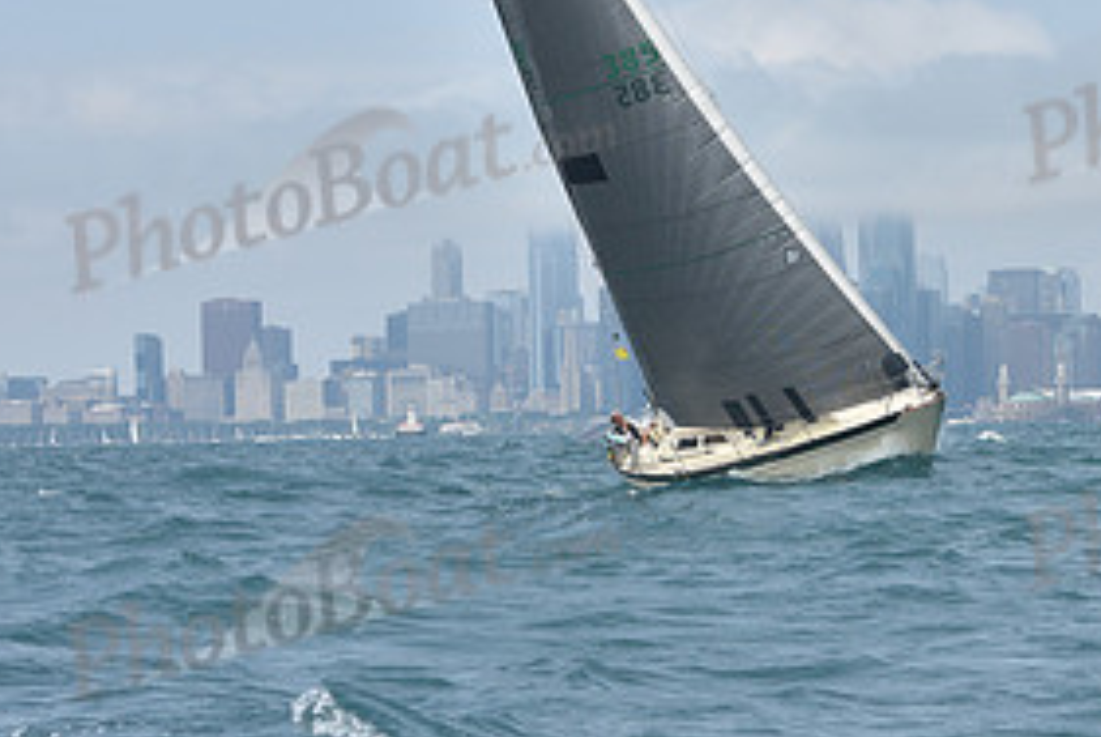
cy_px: 339
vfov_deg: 8.1
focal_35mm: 169
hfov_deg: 12.1
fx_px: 5174
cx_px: 823
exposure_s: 1/800
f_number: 10
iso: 250
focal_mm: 82
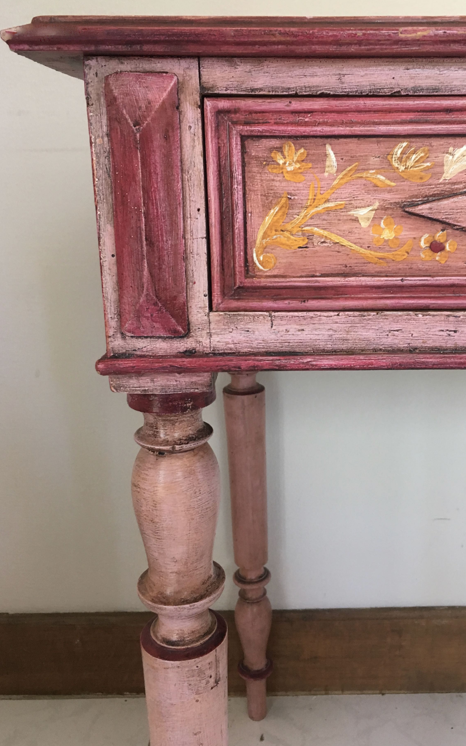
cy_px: 342
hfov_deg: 36.9
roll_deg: +2.3
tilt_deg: -17.7
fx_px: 691
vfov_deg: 56.6
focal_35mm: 34
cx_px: 305
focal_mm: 4.15
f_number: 2.2
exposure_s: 1/33
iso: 125
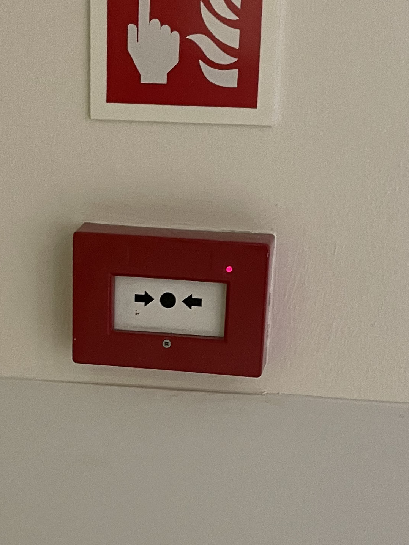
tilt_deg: -18.3
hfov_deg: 20.2
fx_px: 1150
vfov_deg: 26.1
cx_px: 180
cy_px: 454
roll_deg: -1.2
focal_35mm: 73
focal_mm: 4.2
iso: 320
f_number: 1.6
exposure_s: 1/50
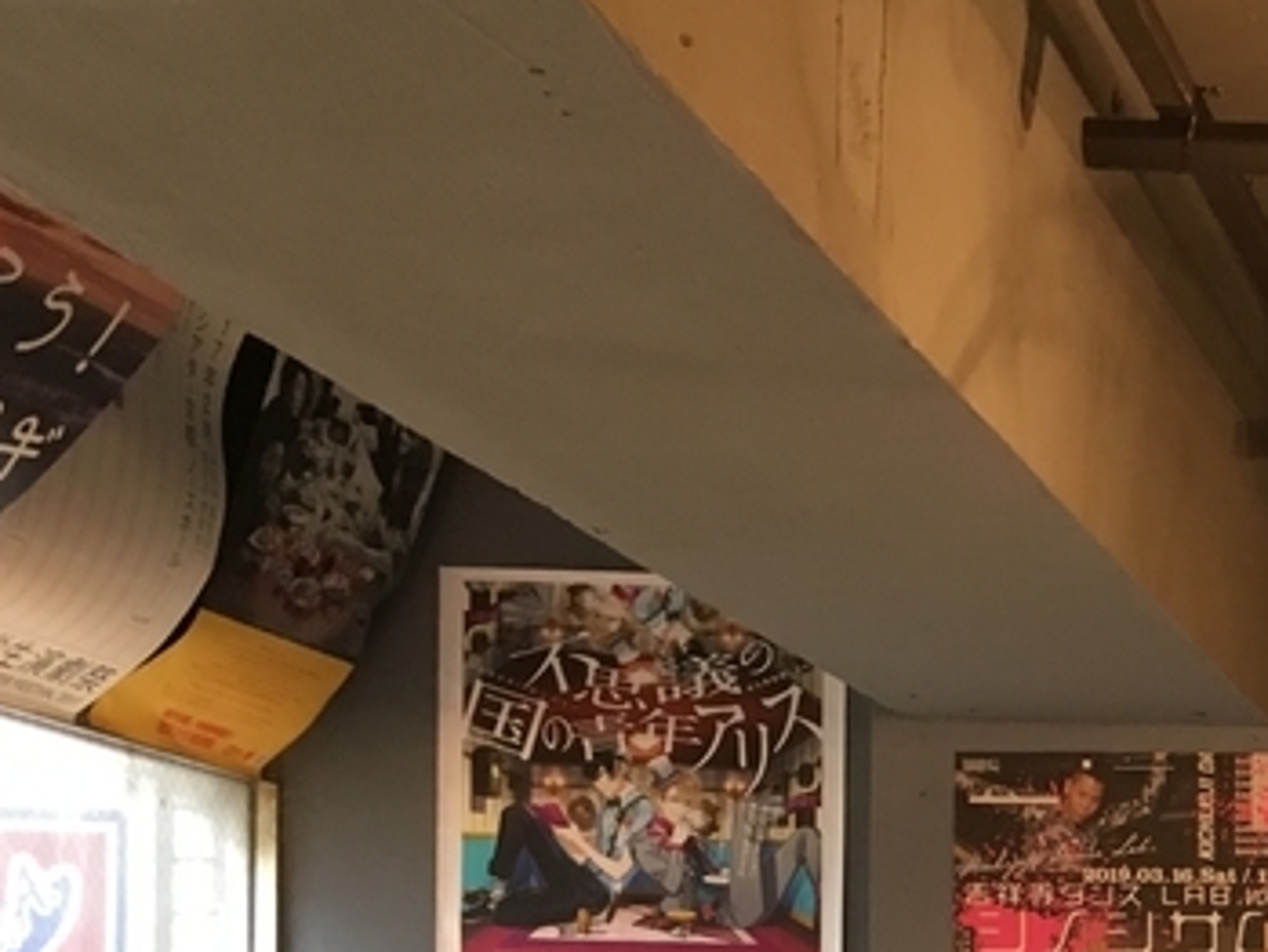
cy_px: 1254
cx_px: 1780
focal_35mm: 85
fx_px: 3115
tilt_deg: +0.1
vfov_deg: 16.4
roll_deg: -0.7
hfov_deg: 20.4
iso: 100
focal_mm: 4.15
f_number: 2.2
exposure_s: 1/30
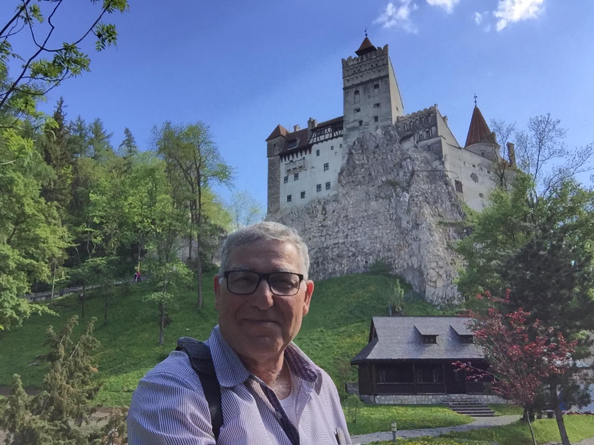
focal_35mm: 31
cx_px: 297
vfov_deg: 45.4
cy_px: 222
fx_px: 532
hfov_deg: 58.4
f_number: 2.2
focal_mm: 2.65
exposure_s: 1/373
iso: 32
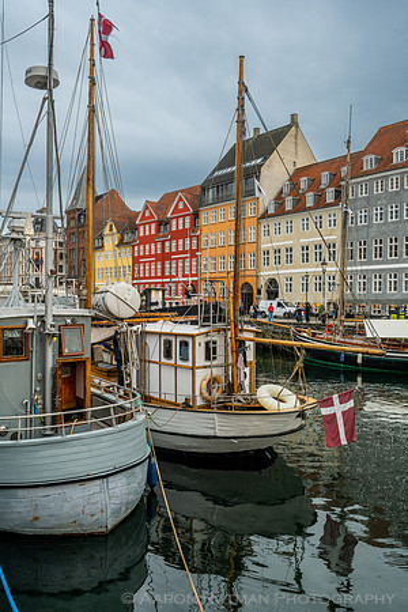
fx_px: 527
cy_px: 306
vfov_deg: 60.3
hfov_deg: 42.3
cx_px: 204
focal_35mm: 31
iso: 200
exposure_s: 1/30
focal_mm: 31
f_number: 5
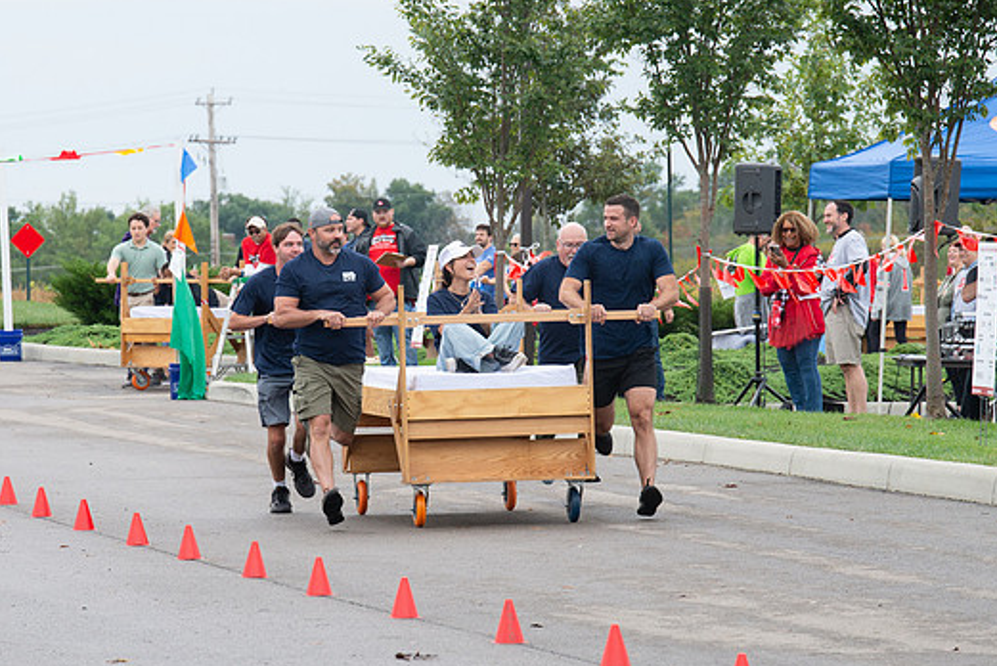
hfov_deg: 7.2
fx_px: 7897
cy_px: 321
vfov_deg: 4.8
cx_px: 455
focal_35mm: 285
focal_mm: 200
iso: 640
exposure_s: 1/250
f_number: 9
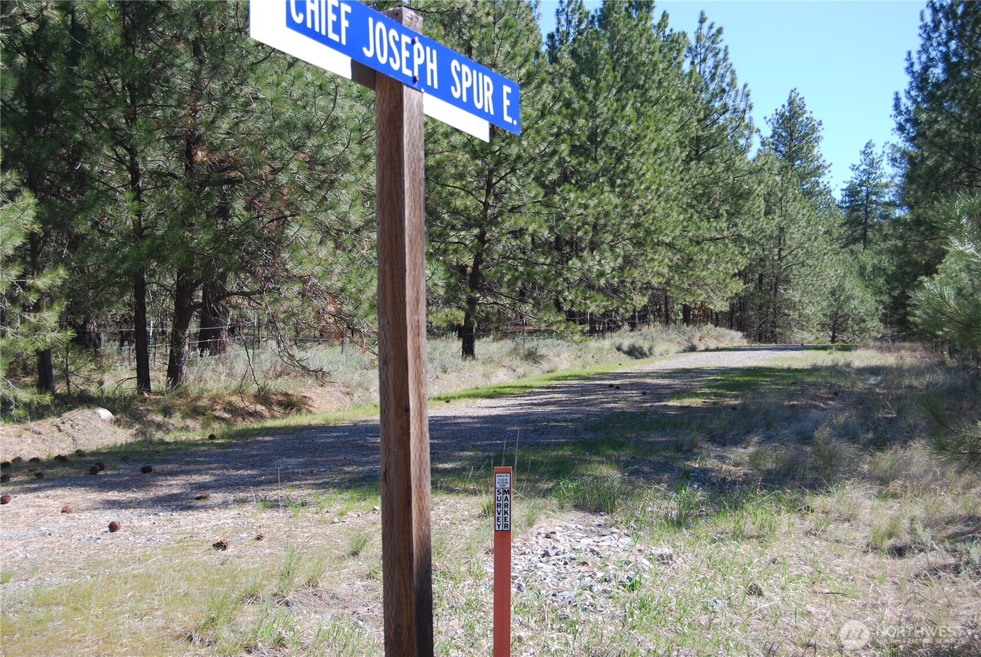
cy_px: 328
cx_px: 490
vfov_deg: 23.8
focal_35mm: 57
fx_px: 1555
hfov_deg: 35.0
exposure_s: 1/160
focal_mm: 38
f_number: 6.3
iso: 100
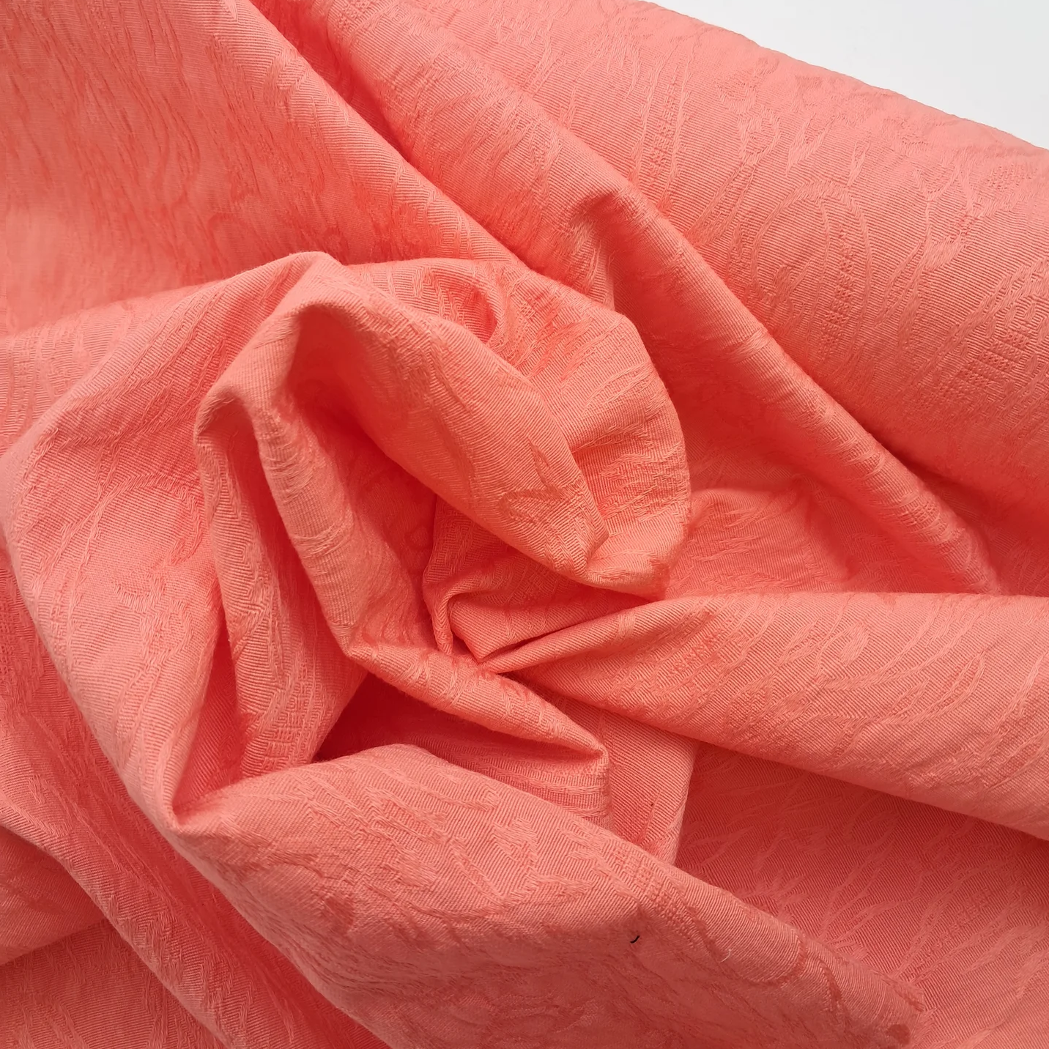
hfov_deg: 51.1
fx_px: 1097
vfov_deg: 51.1
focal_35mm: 32
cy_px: 487
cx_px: 527
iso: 50
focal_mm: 4
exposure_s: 1/50
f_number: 1.8
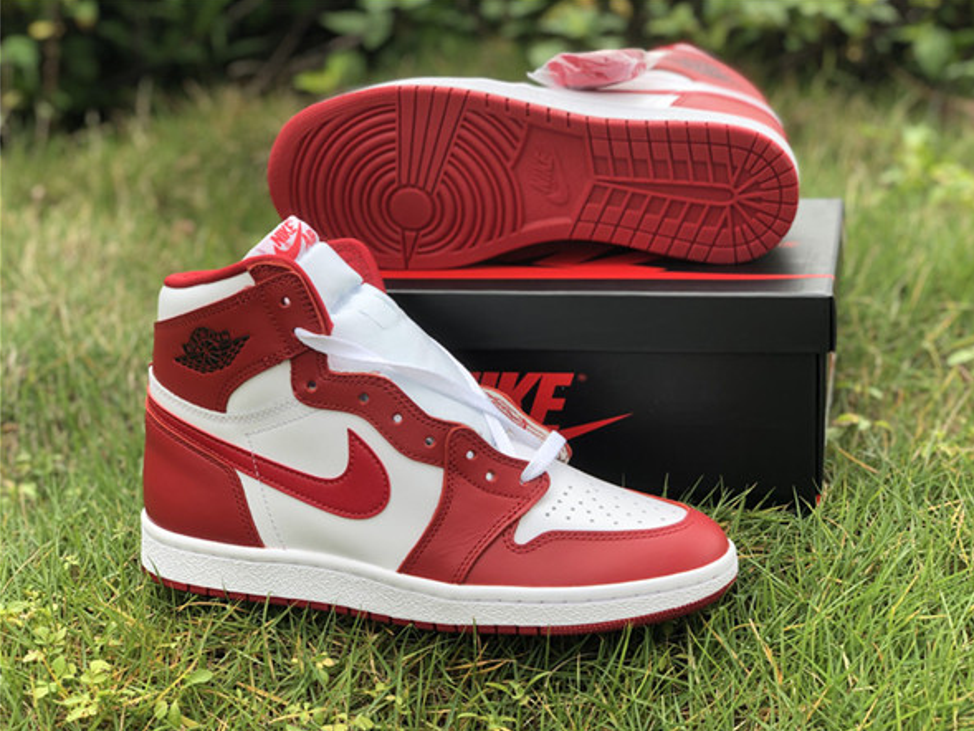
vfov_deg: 27.5
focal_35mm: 53
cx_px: 494
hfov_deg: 36.2
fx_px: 1492
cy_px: 369
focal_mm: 6
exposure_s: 1/150
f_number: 2.4
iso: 16
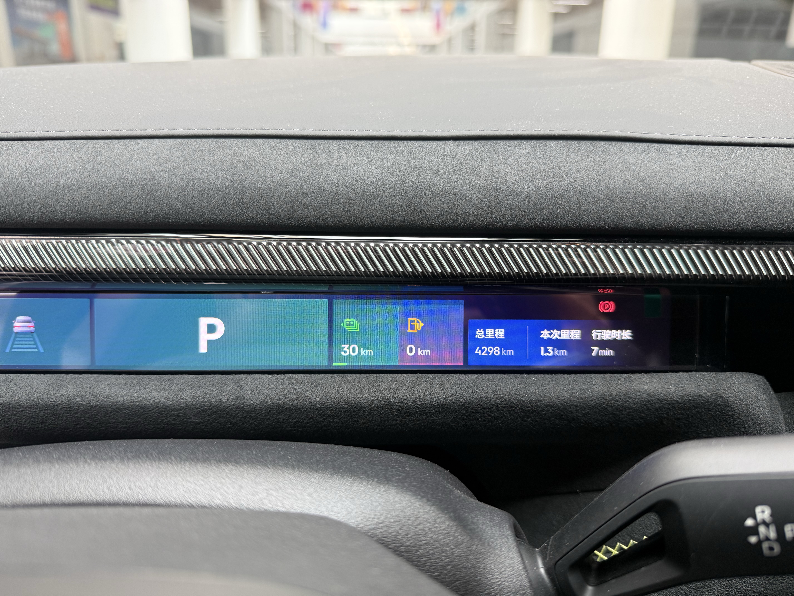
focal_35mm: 24
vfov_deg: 56.8
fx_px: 550
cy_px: 298
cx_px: 397
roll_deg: -0.8
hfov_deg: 71.6
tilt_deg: -19.7
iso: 160
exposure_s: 1/60
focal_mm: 6.76
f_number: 1.78
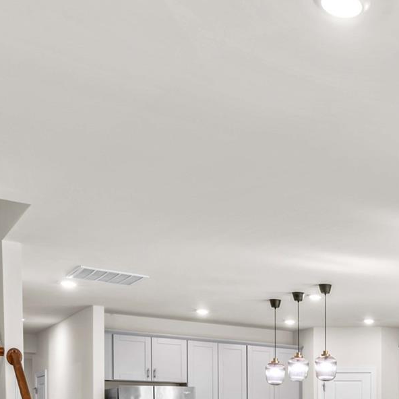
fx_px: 613
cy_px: 411
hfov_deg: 30.1
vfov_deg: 32.7
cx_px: 493
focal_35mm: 47
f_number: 8
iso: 100
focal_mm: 16
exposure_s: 1/4
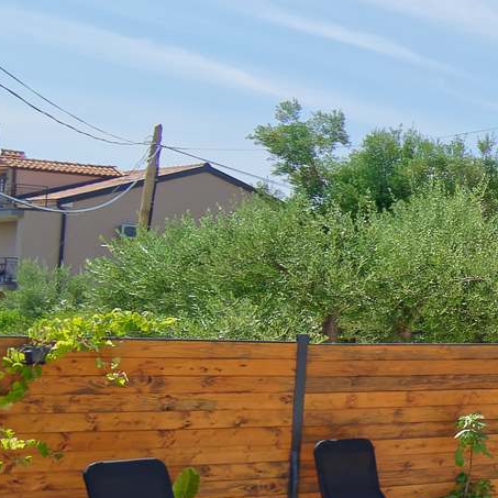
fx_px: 1042
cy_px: 182
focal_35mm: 64
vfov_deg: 26.8
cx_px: 1238
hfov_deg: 14.5
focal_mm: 10
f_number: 5.6
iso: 100
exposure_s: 1/800
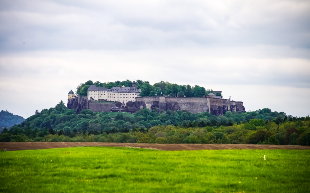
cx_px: 152
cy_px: 96
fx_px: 1842
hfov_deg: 9.6
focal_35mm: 218
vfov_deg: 6.0
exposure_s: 1/320
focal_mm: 206
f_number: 7.1
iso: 100
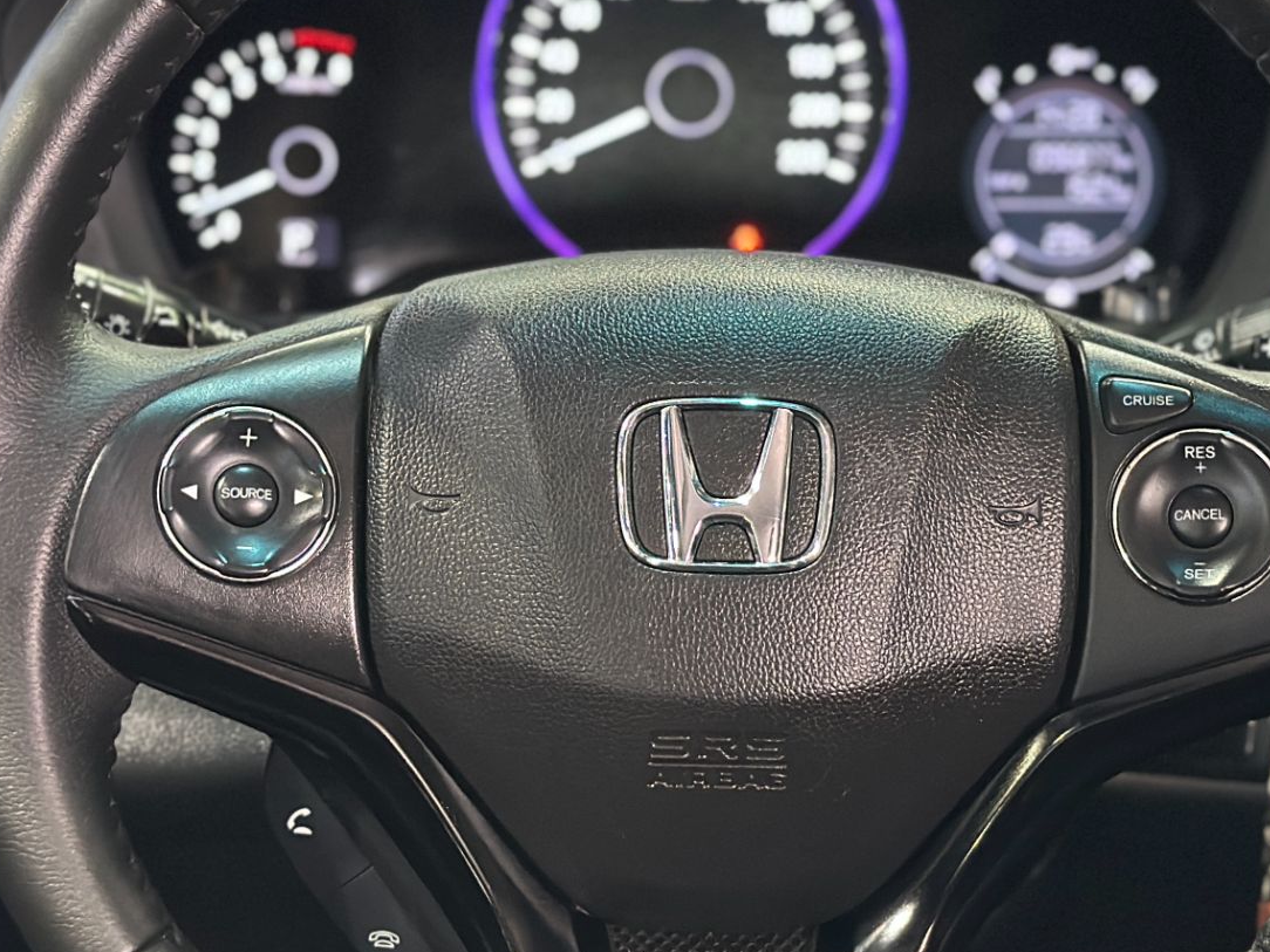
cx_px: 721
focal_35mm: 85
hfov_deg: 23.0
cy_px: 454
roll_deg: -1.5
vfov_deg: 17.4
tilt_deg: -20.7
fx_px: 3119
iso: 640
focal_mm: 6.86
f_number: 1.78
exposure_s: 1/33
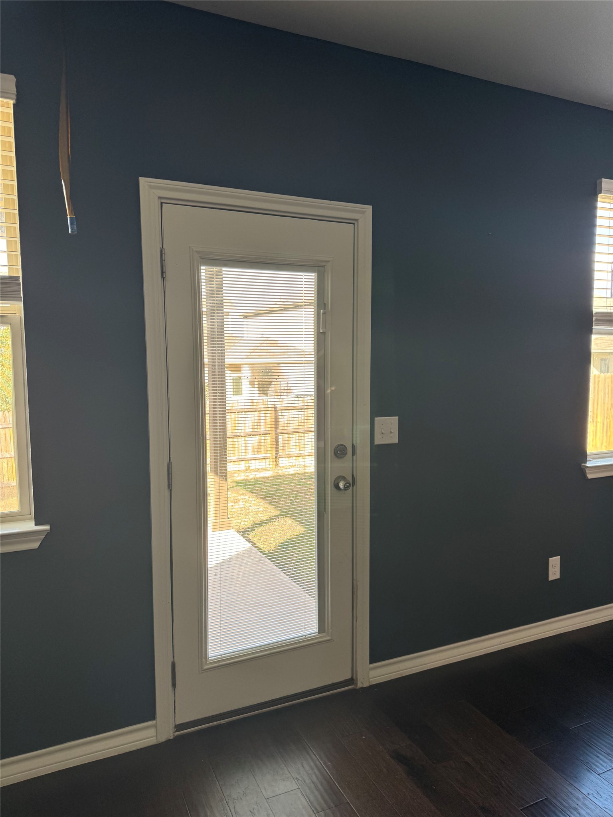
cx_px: 306
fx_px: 567
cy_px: 408
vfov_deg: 71.6
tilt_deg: -6.6
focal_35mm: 24
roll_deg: -0.8
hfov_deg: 56.8
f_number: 1.78
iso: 80
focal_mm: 6.76
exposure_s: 1/121
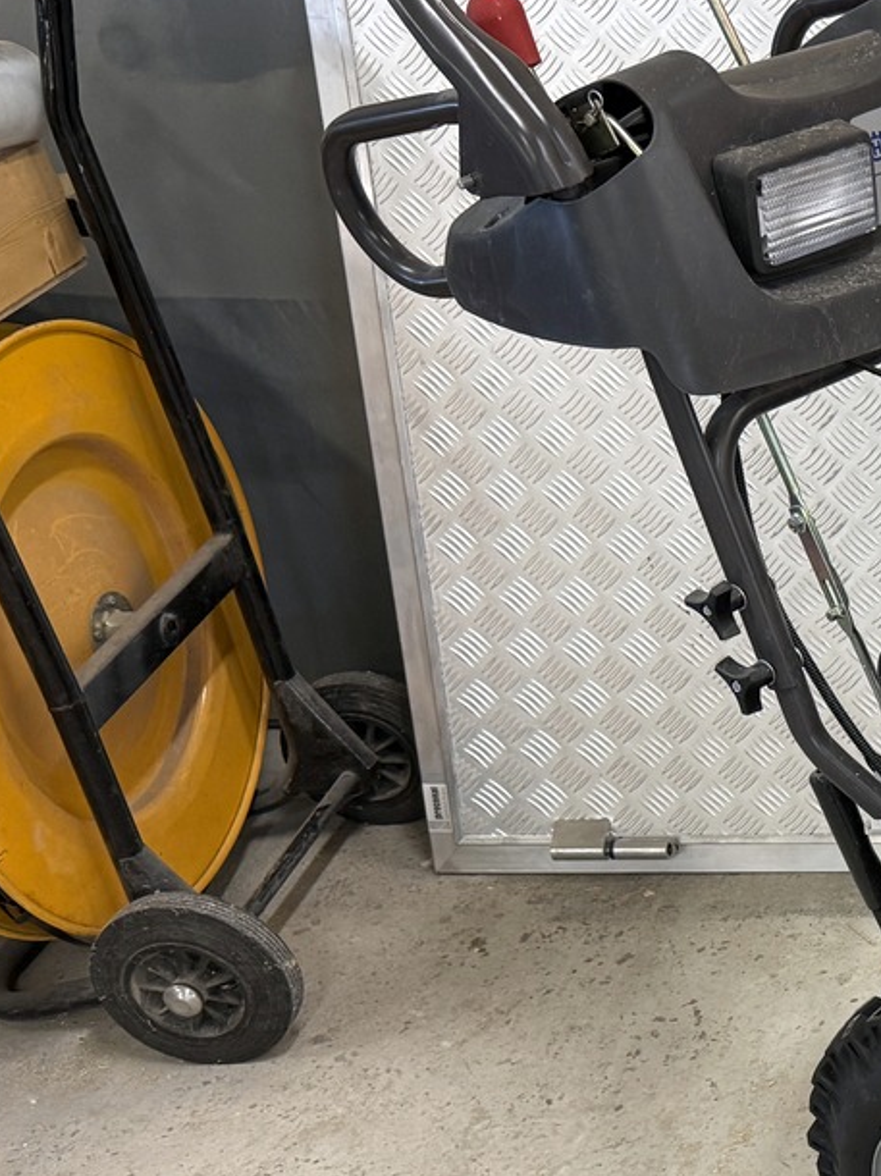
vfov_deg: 30.5
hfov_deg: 19.8
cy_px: 765
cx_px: 1365
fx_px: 2139
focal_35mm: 63
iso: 200
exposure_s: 1/100
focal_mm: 6.76
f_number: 1.78
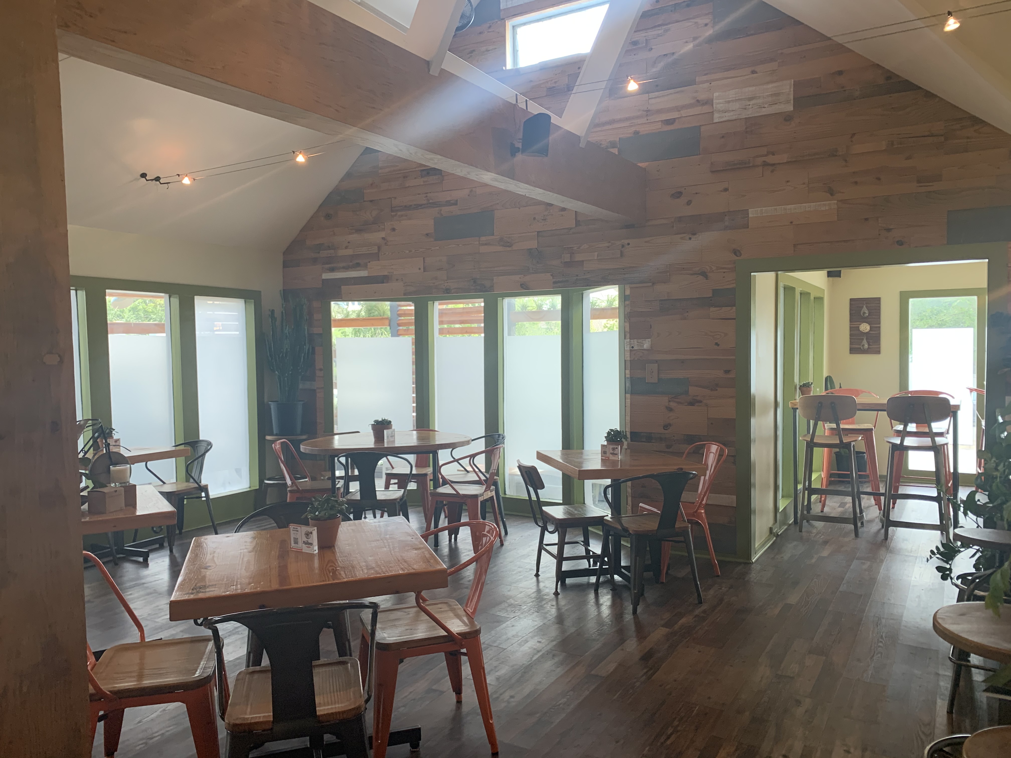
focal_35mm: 26
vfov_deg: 53.1
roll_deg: +0.5
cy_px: 379
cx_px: 506
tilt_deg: -2.5
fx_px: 759
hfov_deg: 67.3
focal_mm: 4.25
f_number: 1.8
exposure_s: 1/120
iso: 80
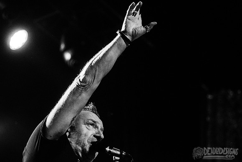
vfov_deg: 17.1
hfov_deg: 25.4
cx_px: 121
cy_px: 81
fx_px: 538
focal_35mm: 80
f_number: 3.2
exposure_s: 1/320
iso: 3200
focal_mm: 80
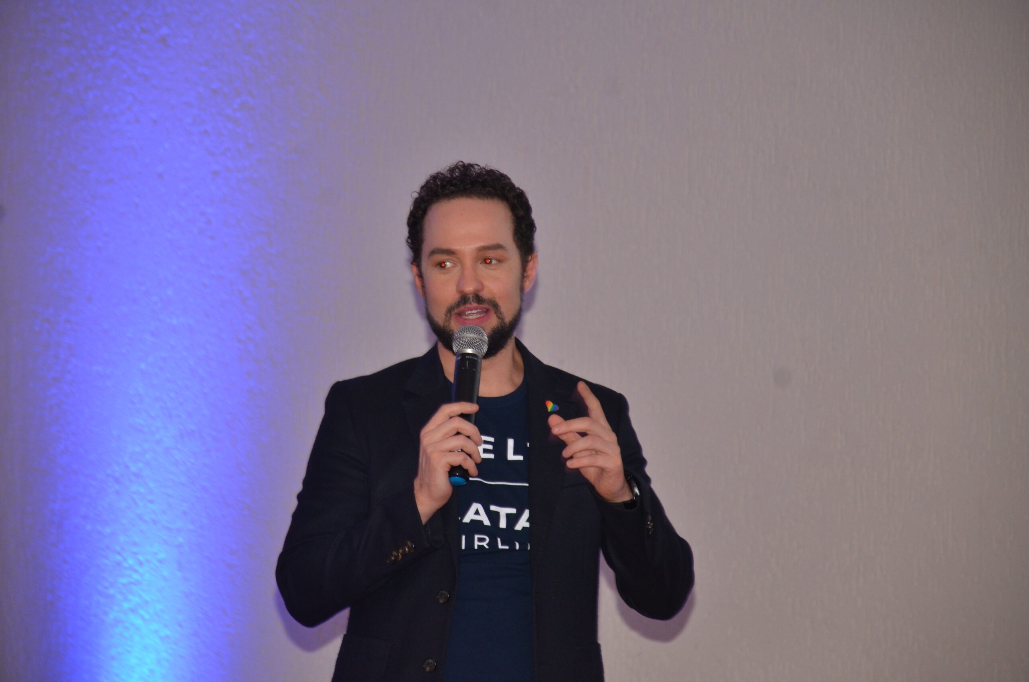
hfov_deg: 9.8
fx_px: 5991
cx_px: 514
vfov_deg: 6.5
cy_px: 341
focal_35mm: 210
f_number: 5.6
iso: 800
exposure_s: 1/60
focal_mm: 140
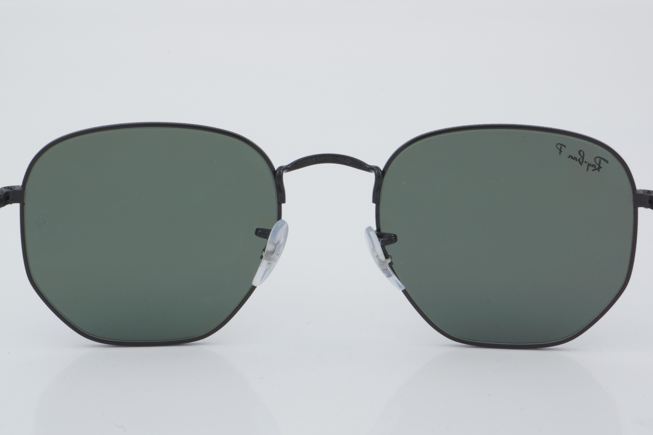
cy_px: 218
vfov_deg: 16.6
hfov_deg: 24.6
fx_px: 1496
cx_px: 326
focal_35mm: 82
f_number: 32
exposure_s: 1/4
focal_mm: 55
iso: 100
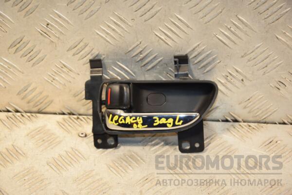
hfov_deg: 19.5
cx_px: 146
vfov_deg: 13.0
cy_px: 98
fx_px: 852
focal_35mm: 105
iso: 800
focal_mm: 70
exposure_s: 1/200
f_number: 5.6
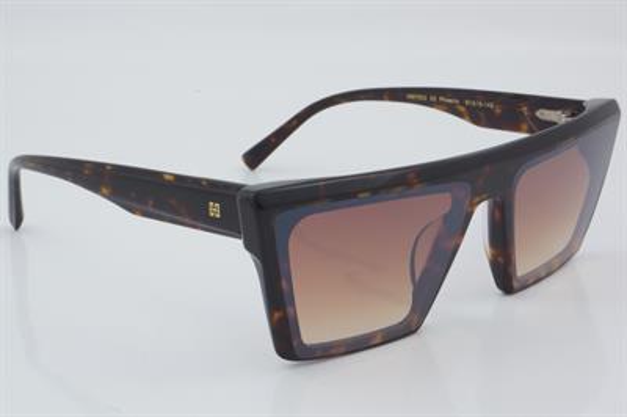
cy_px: 208
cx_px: 314
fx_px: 1305
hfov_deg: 27.0
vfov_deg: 18.2
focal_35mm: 75
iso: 100
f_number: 32
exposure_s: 1/3
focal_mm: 50
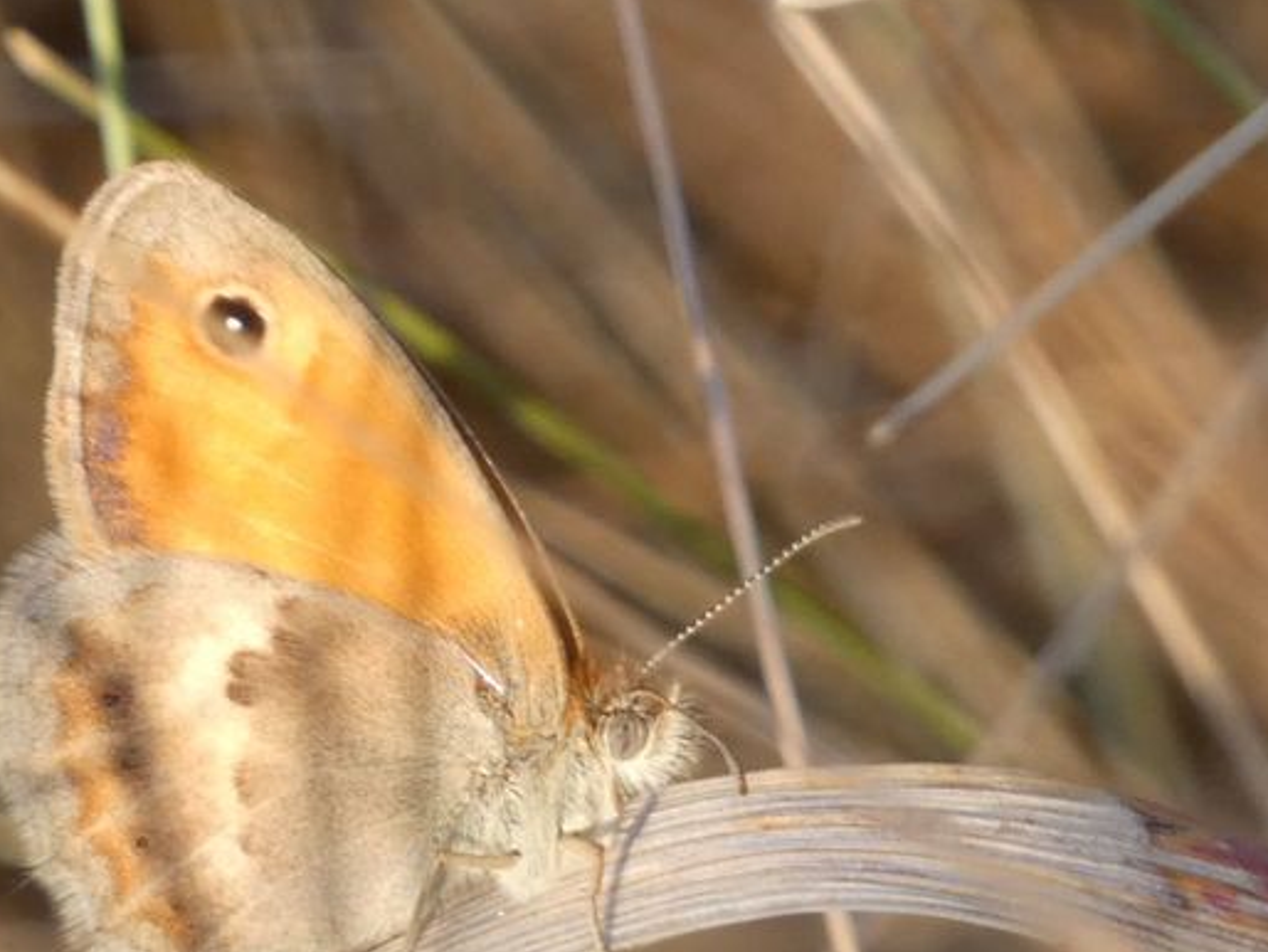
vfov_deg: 1.6
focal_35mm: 939
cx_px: 472
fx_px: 34412
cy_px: 619
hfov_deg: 2.1
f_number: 5.6
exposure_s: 1/100
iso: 160
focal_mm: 101.4
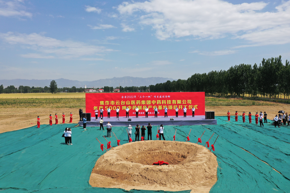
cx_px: 145
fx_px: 226
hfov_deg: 65.5
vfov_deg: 46.4
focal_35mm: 28
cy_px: 96
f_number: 6.3
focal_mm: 10.26
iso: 100
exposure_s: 1/500
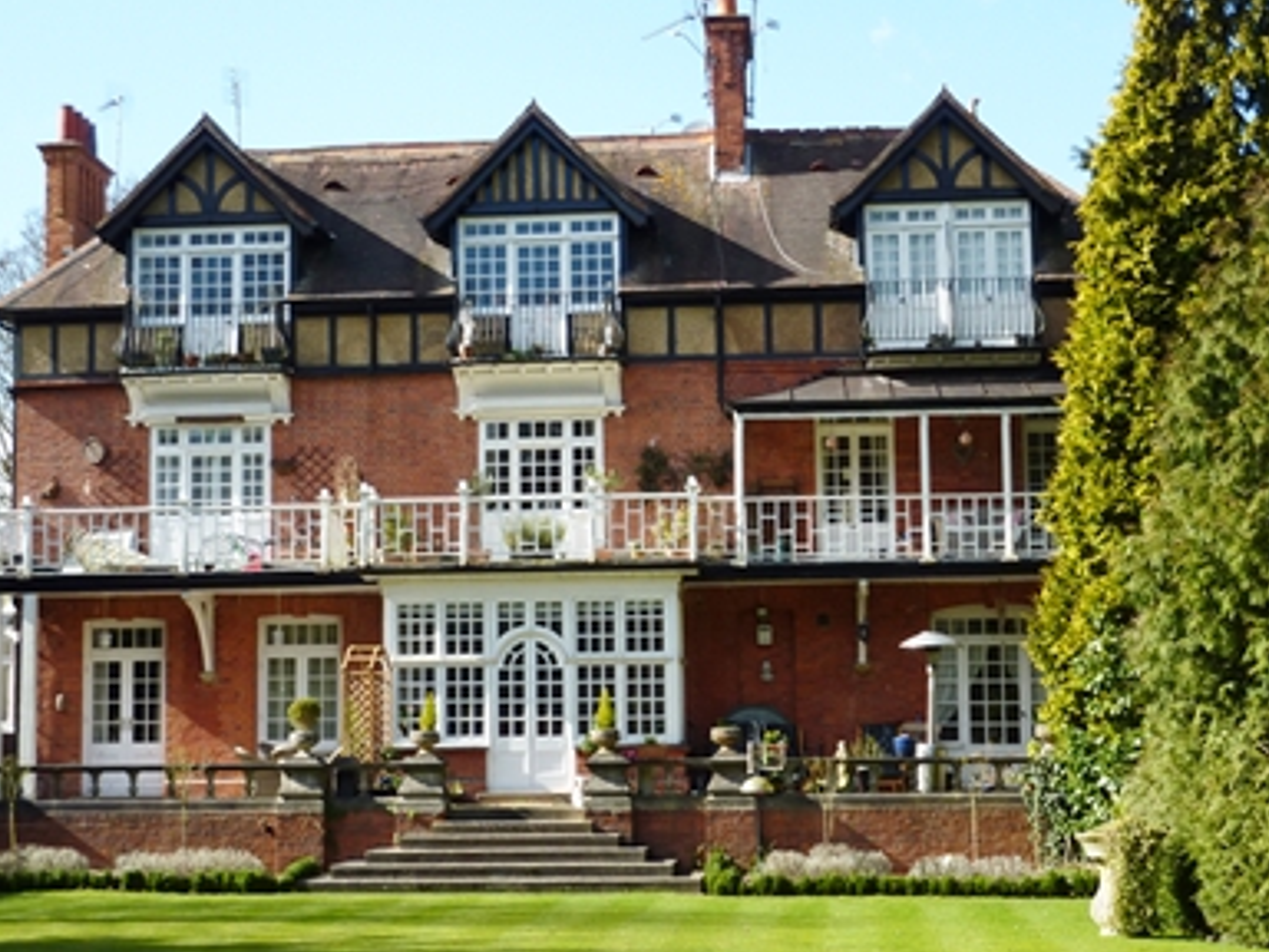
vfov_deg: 22.6
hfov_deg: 29.8
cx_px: 552
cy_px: 446
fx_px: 2383
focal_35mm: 65
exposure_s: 1/250
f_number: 3.8
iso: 80
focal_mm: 8.5
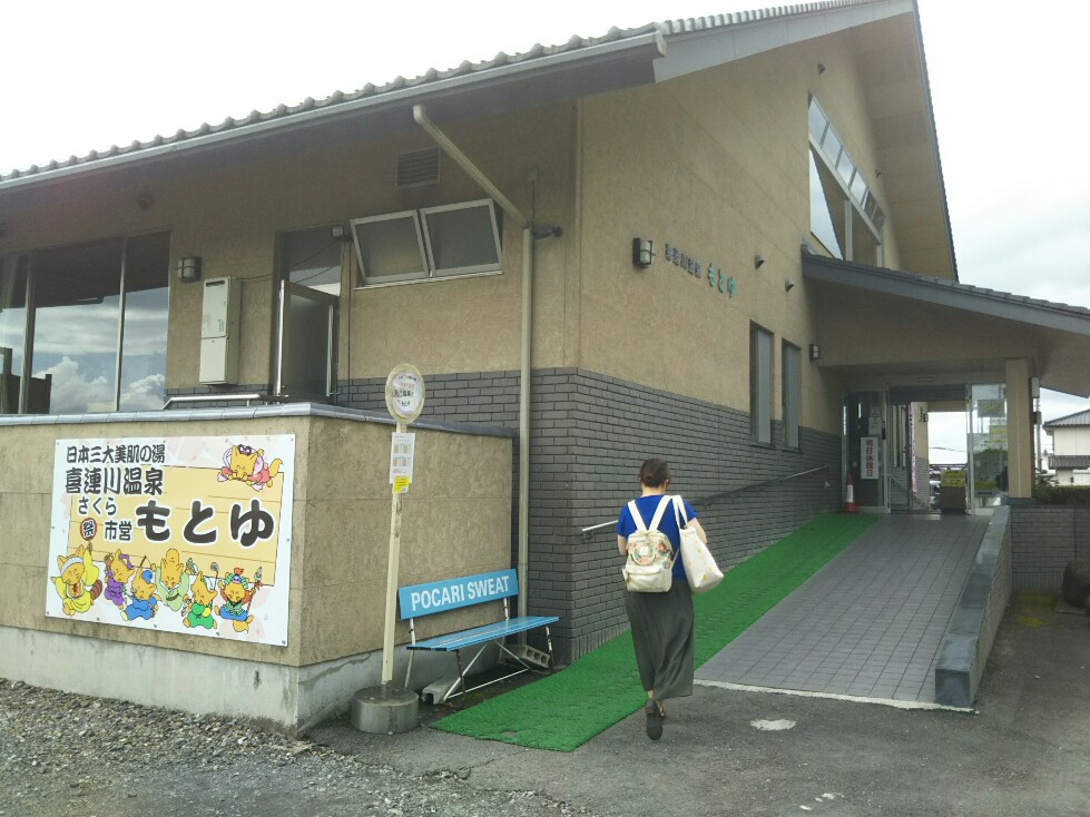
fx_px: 945
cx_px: 545
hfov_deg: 60.0
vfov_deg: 46.8
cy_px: 408
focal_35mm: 30
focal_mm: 4
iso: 25
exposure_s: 1/383
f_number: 2.2
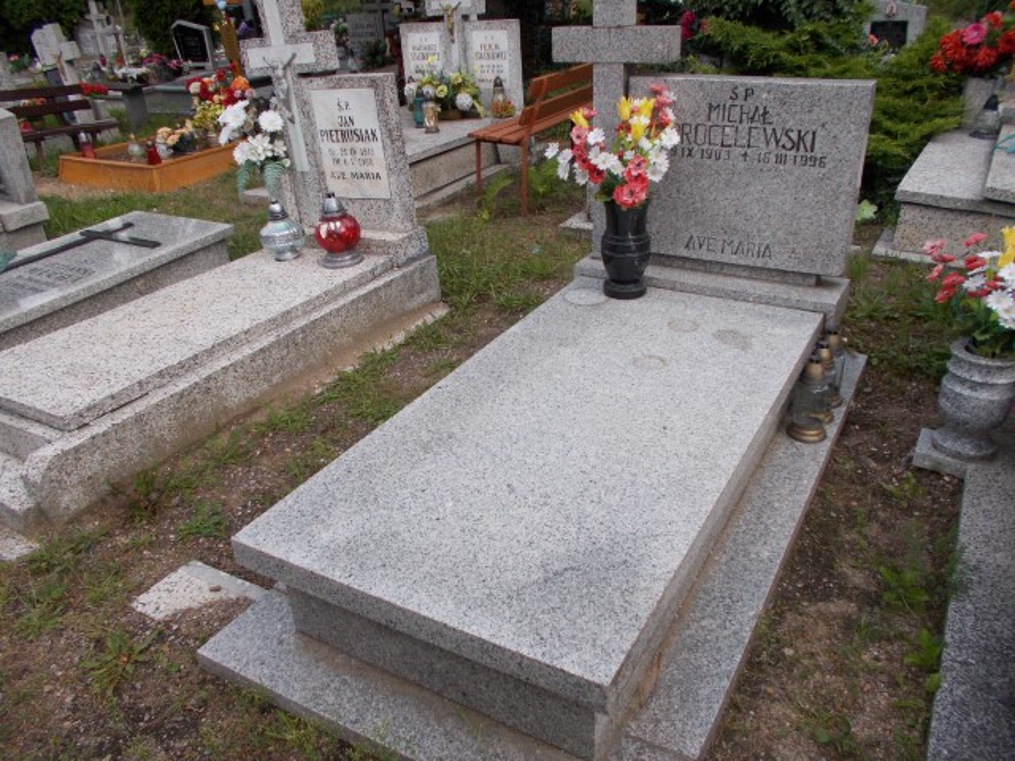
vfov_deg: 46.8
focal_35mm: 30
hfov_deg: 60.0
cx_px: 508
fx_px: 880
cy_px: 380
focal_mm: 5.3
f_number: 3.4
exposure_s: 1/320
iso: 80
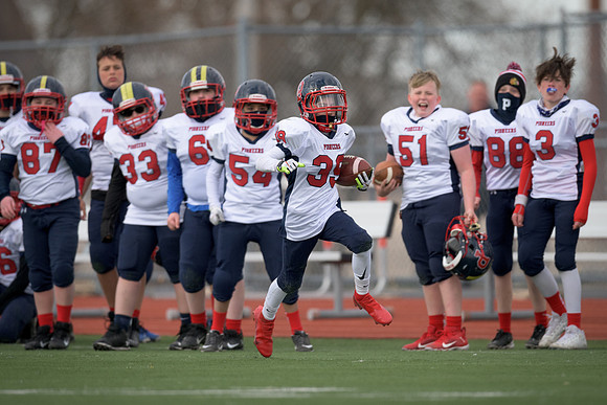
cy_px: 185
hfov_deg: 2.6
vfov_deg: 1.7
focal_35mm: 795
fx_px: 13402
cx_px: 373
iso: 500
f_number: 4
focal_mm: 500
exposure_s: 1/2500
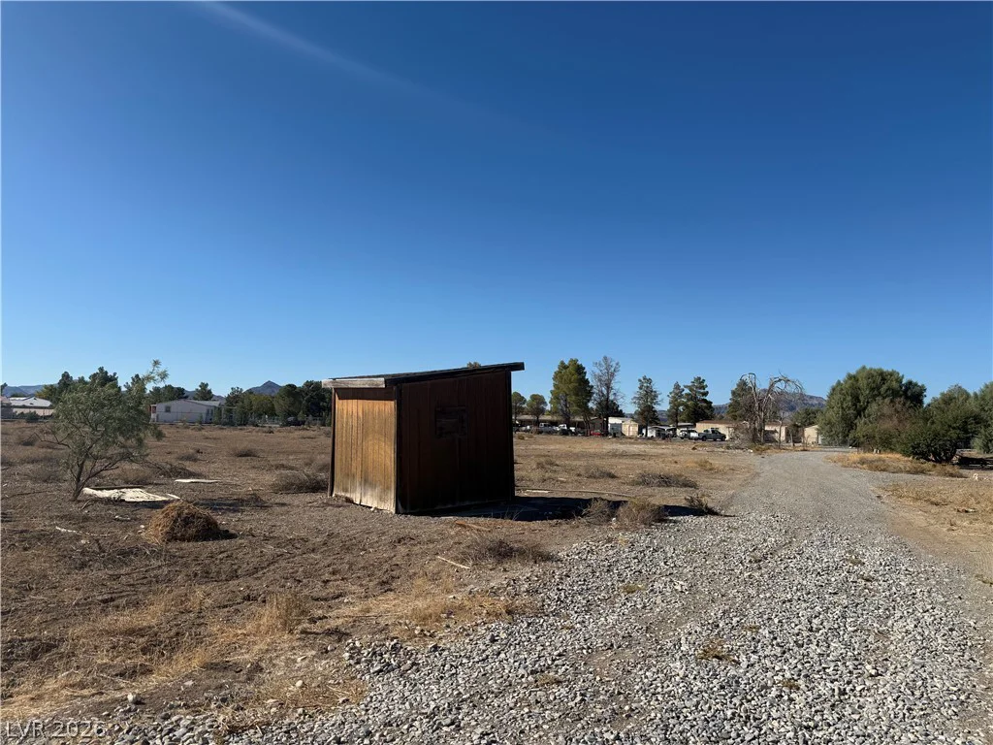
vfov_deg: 56.8
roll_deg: -1.8
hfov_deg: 71.6
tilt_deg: +3.2
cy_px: 372
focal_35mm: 24
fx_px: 688
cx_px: 496
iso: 80
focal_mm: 6.76
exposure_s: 1/6711
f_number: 1.78
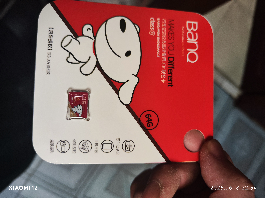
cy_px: 99
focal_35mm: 24
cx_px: 132
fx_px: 184
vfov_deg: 56.8
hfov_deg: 71.6
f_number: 1.88
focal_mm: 5.59
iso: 400
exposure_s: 1/93.3
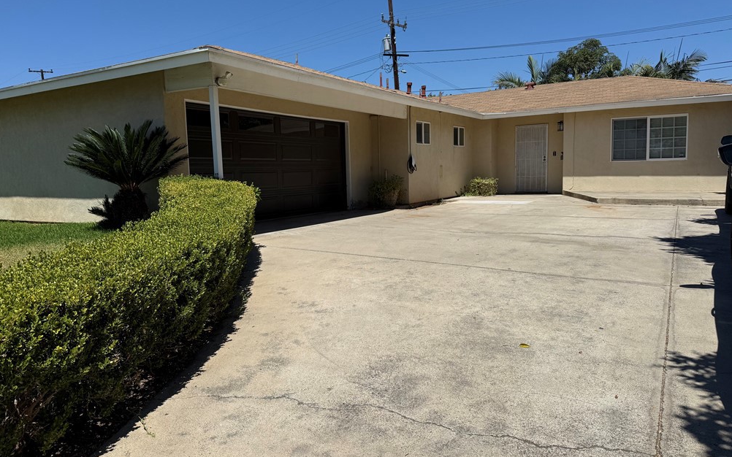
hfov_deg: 70.4
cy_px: 219
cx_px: 361
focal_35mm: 26
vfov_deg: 47.6
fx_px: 519
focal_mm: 6.76
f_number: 1.78
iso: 80
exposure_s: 1/9091
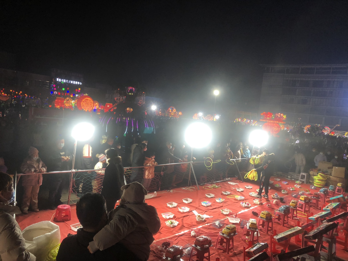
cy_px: 130
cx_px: 174
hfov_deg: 63.4
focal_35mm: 28
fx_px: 281
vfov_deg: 49.7
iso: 32
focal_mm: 4
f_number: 1.8
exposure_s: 1/33
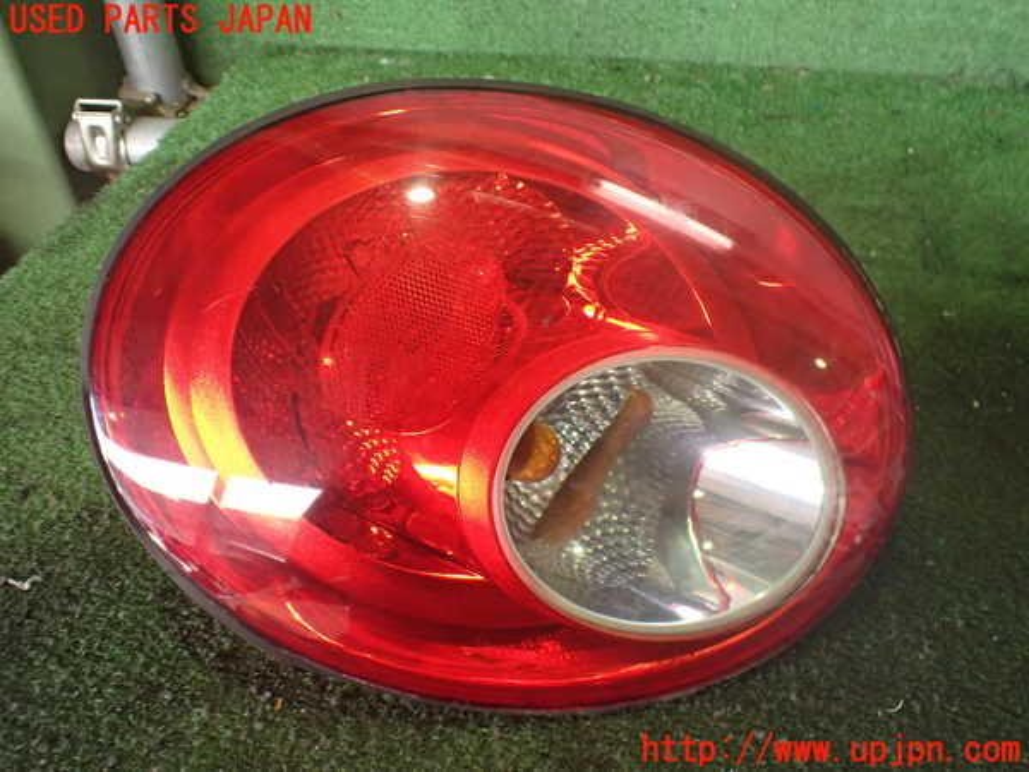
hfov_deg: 60.0
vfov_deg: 46.8
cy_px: 386
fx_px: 892
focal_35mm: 30
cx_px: 514
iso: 640
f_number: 2.3
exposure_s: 1/125
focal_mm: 5.4
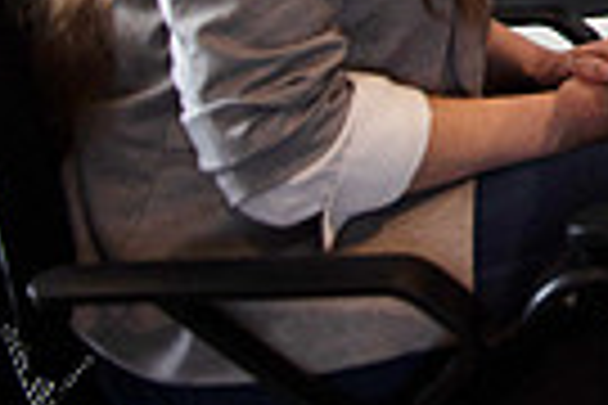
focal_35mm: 103
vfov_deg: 11.7
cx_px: 1144
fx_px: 1739
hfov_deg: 16.2
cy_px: -452
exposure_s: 1/250
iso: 400
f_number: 2.8
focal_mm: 24
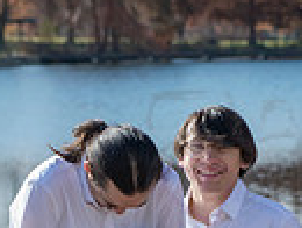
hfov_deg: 6.9
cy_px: 400
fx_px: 2500
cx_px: 207
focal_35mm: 286
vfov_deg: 5.1
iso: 400
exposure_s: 1/800
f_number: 5.6
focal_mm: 86
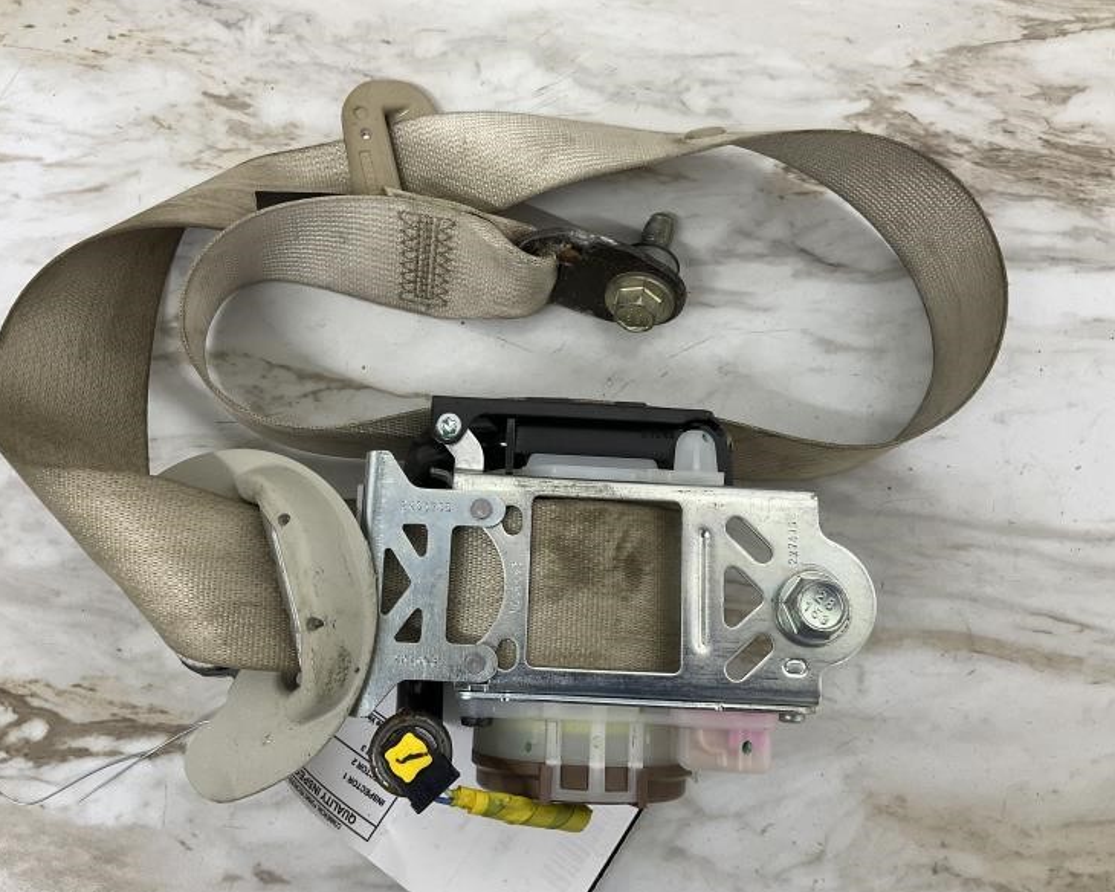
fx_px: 1023
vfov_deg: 47.1
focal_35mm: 31
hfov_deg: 57.2
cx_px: 532
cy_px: 457
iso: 50
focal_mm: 3
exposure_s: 1/60
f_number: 1.8
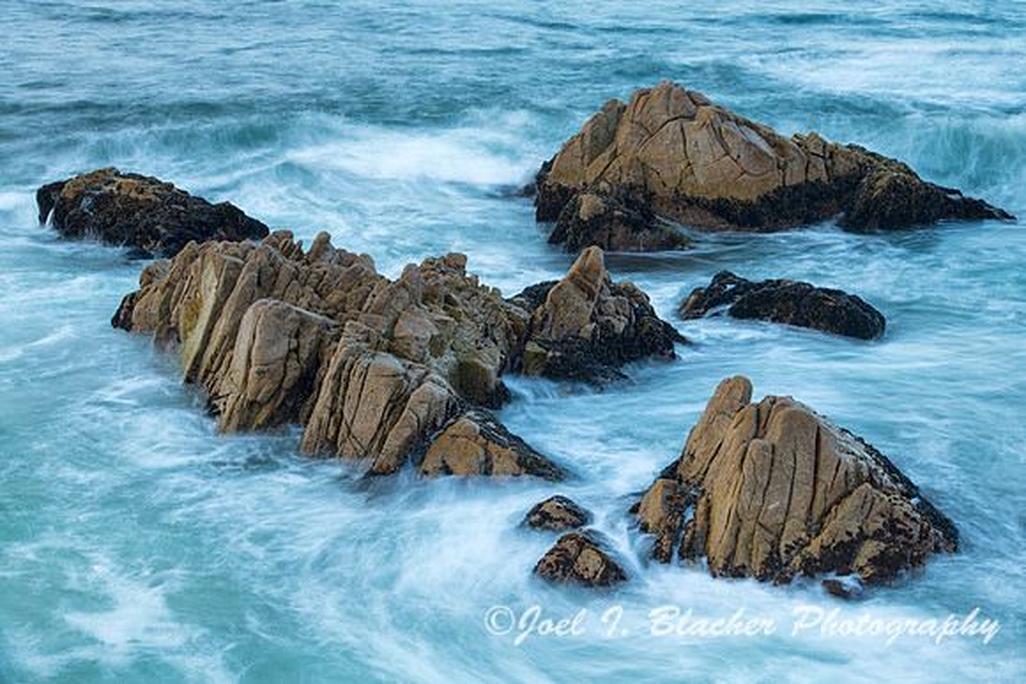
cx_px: 513
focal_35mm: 86
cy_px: 342
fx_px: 2451
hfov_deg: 23.6
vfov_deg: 15.9
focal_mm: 86
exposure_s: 1.3
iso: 64
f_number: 11
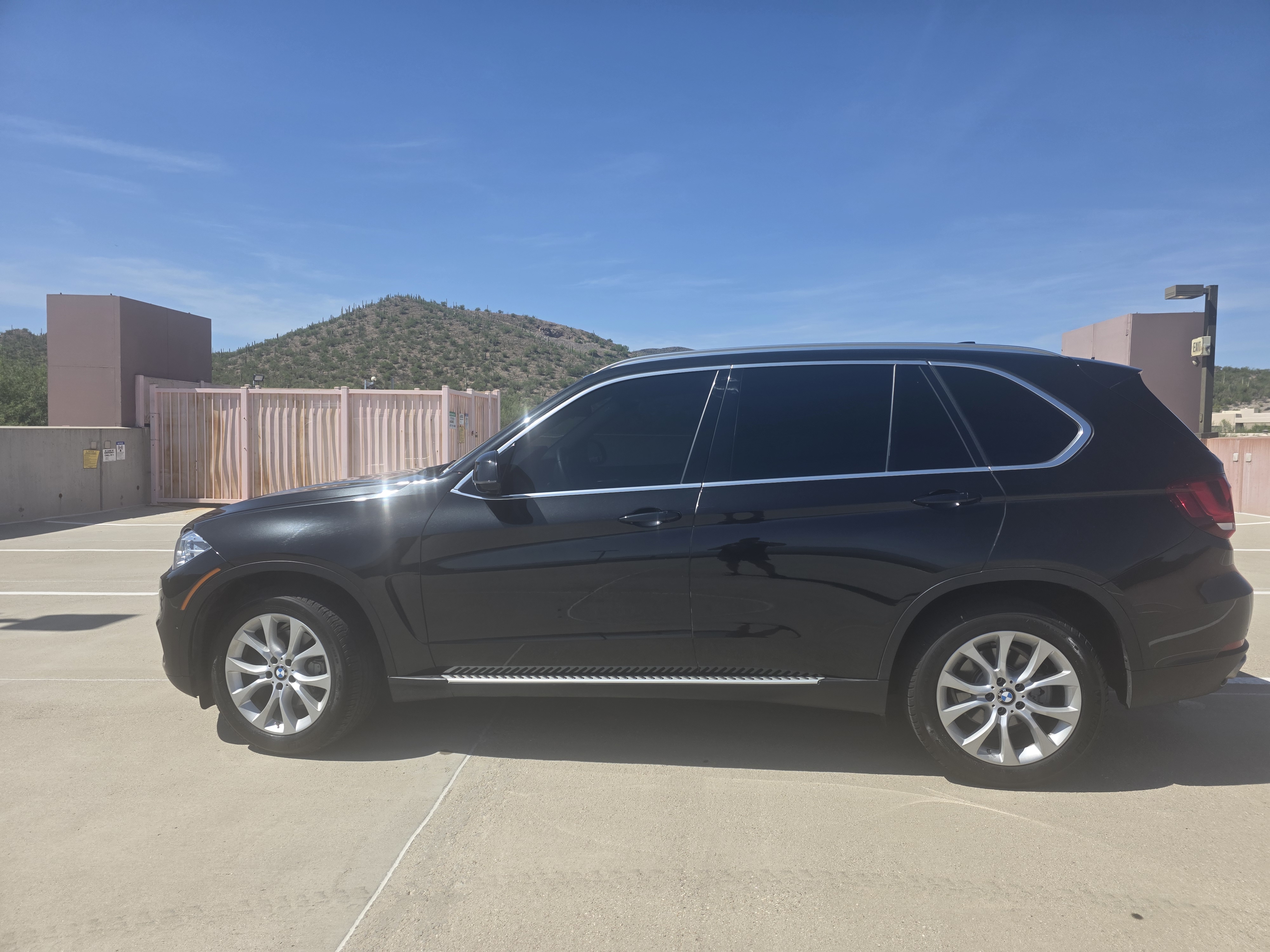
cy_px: 476
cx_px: 635
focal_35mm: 23
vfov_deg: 58.9
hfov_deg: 73.9
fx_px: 844
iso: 80
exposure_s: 1/5608
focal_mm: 6.3
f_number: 1.7
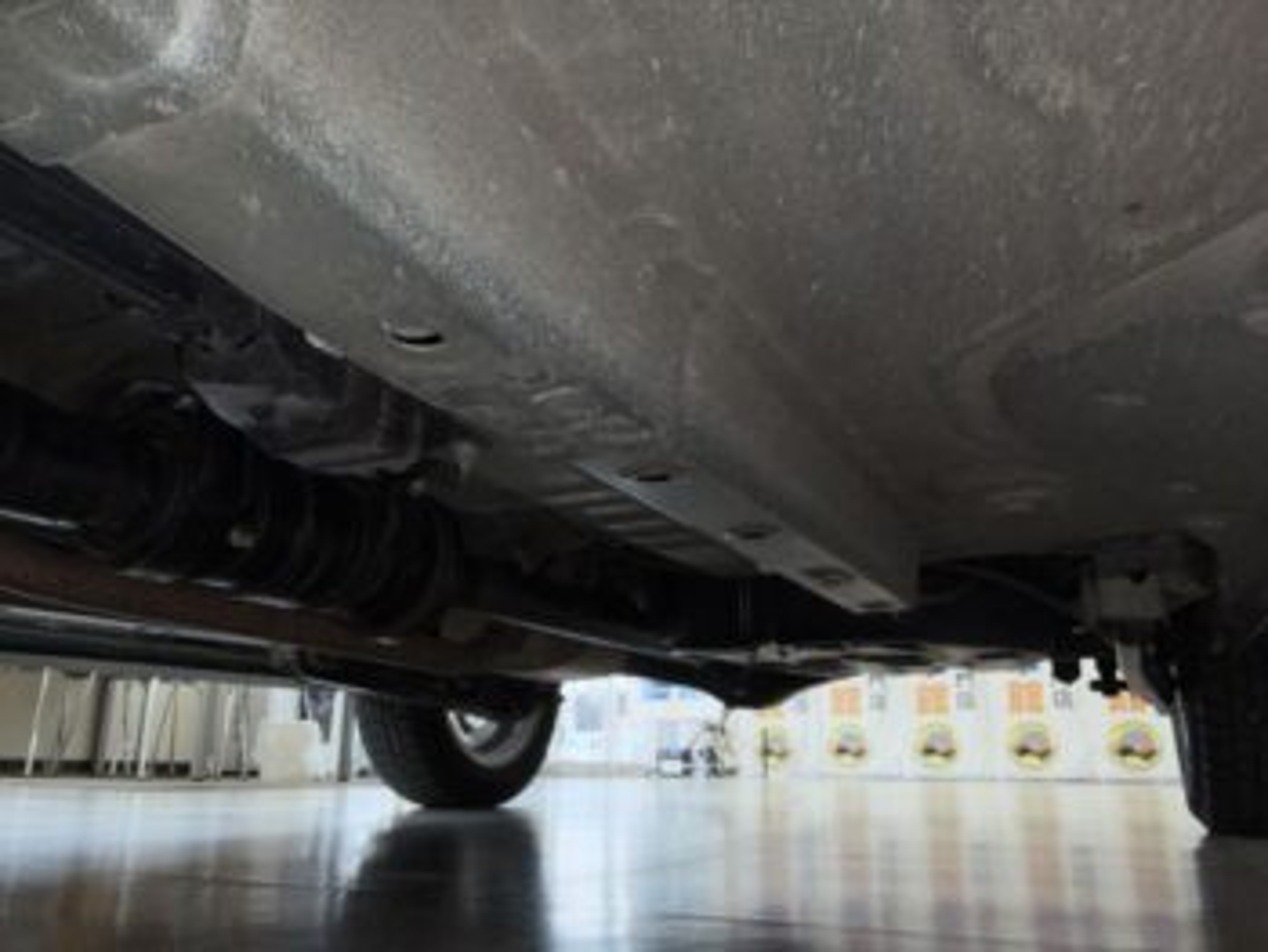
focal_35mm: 26
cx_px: 634
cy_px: 476
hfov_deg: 67.3
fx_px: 953
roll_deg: -0.8
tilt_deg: +17.3
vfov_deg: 53.1
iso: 16
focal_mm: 2.22
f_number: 2.2
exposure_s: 1/121
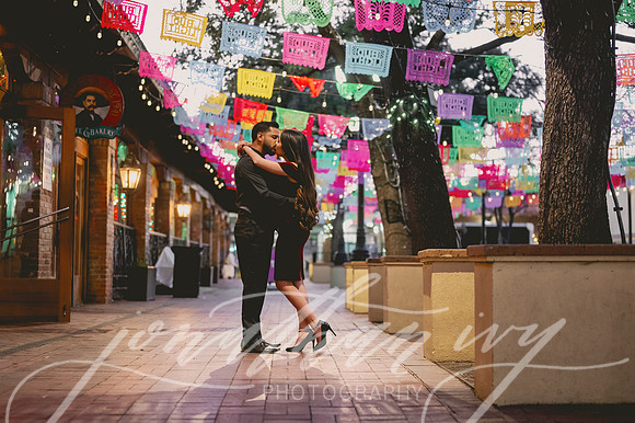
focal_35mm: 56
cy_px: 212
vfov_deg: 24.0
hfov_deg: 35.3
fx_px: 996
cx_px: 276
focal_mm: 50
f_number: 2
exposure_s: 1/160
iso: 3200
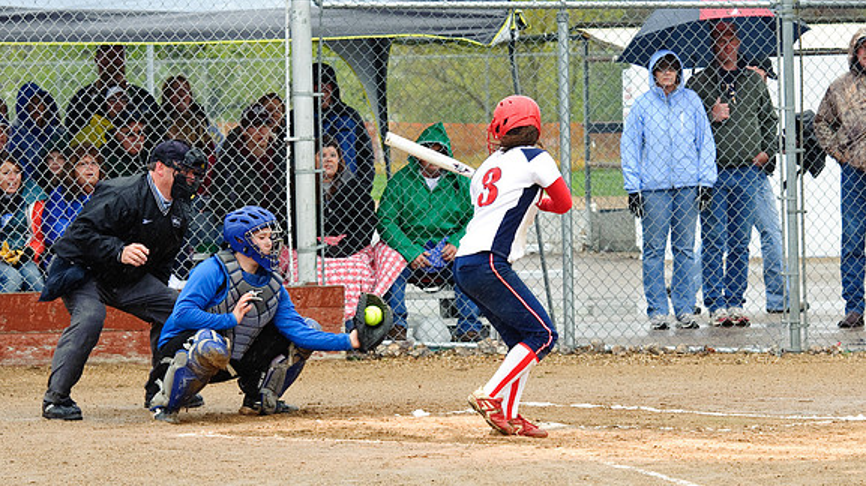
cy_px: 212
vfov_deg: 8.8
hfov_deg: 15.7
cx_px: 434
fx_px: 3145
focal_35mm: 137
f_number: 6.7
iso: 400
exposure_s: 1/500
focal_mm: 130
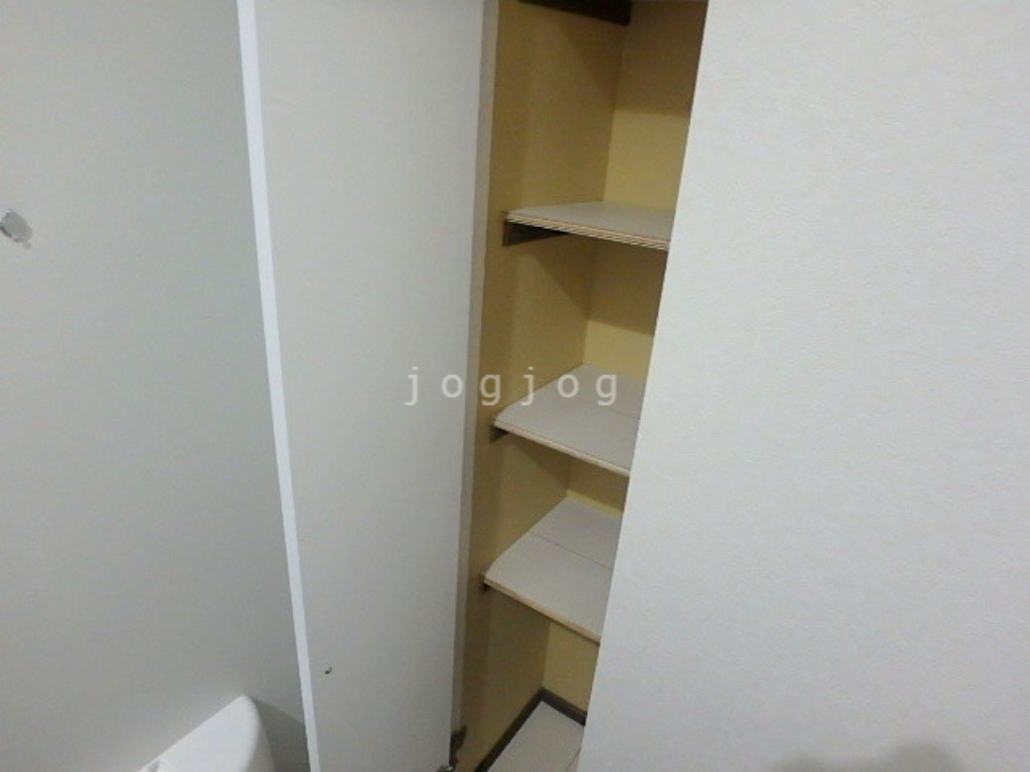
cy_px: 386
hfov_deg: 79.0
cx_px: 515
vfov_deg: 63.4
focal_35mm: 21
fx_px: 625
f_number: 3.5
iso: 800
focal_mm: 3.7
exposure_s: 1/25
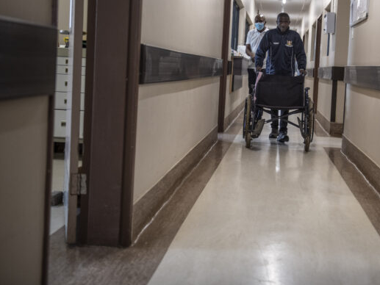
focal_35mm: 50
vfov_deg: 29.0
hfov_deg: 37.7
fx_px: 549
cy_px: 99
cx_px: 258
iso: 800
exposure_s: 1/250
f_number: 2.8
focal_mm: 35
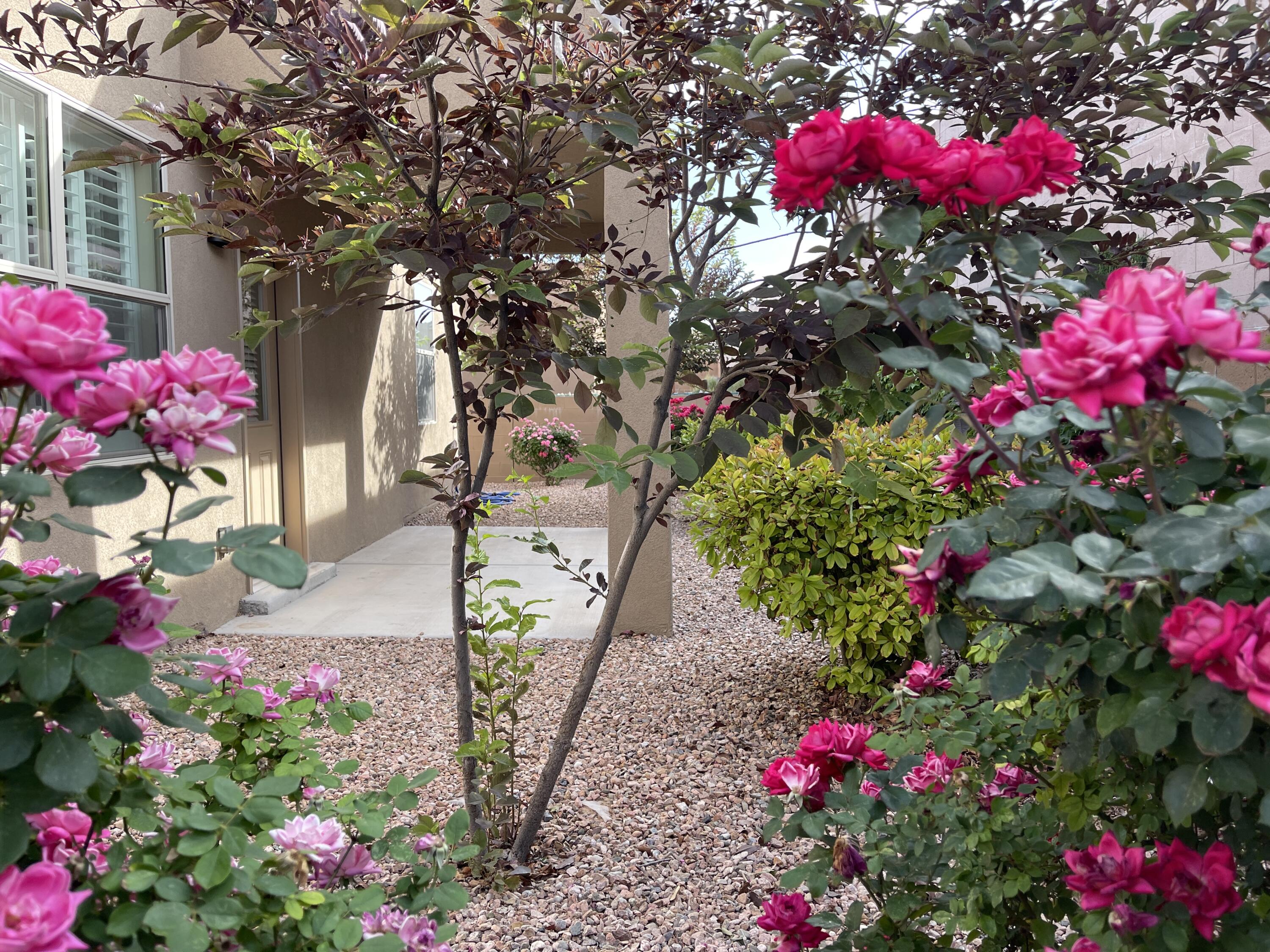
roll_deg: +0.5
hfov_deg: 67.3
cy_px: 476
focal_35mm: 26
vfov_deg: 53.1
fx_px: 954
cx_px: 635
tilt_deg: -4.2
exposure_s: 1/282
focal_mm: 5.1
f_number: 1.6
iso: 32
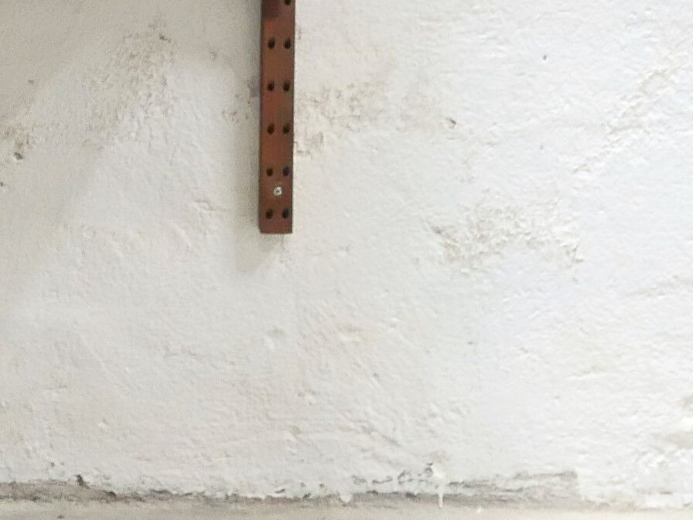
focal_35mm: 205
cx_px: -198
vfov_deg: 6.9
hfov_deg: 9.5
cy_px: -651
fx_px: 4106
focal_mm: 20
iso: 2000
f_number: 1.7
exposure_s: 1/60
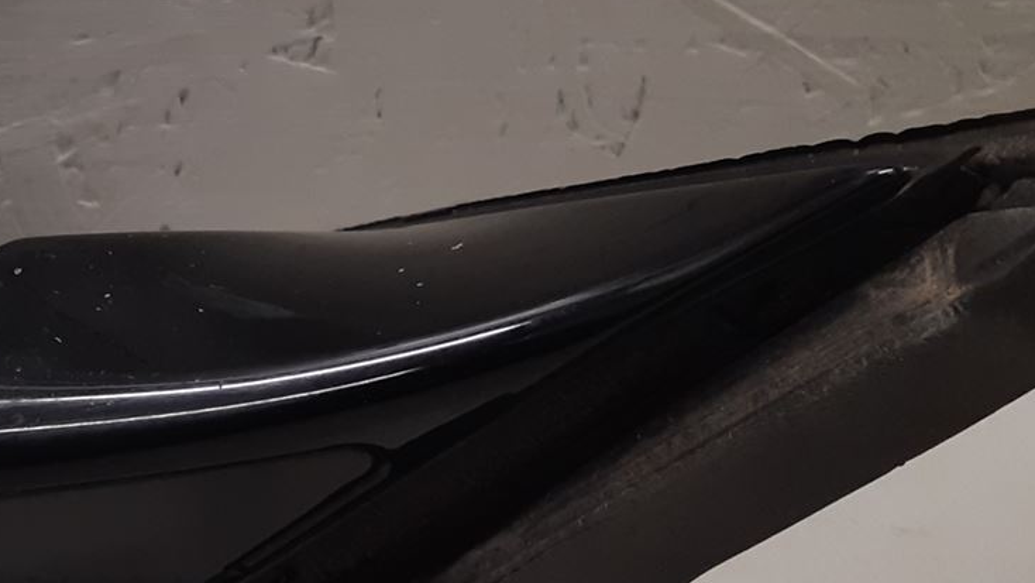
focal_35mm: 79
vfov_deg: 15.2
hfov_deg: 24.8
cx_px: -134
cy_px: 459
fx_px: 2168
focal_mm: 3.93
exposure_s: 1/50
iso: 100
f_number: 1.7
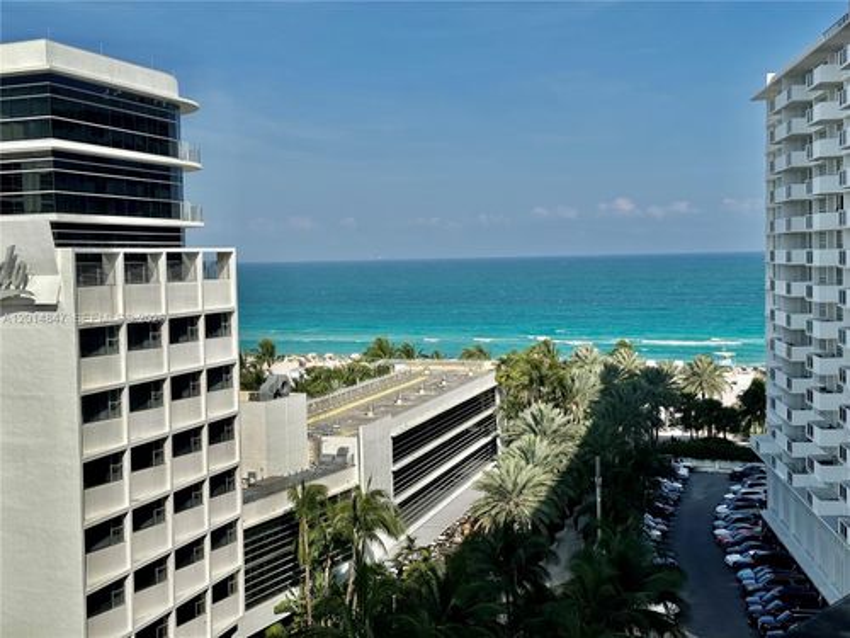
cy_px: 319
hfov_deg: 39.7
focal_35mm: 48
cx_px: 425
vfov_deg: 30.3
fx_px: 1179
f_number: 1.78
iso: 64
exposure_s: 1/7092
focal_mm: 6.86
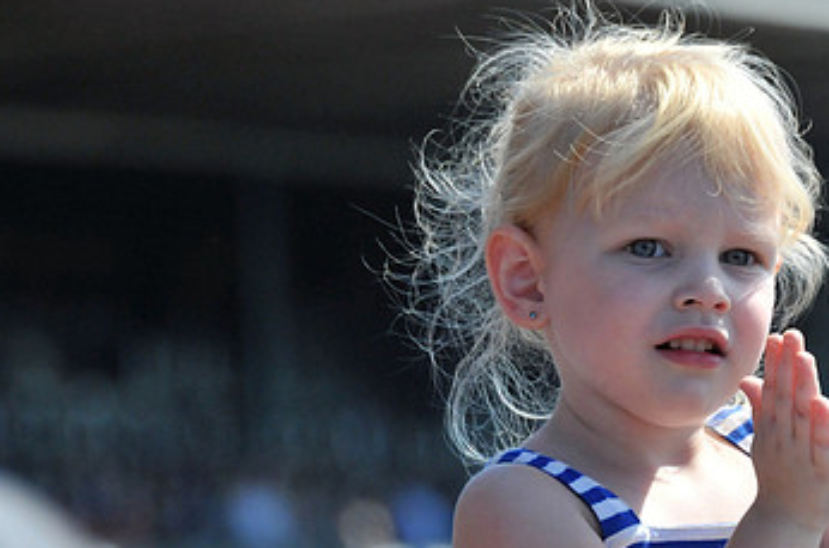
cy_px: 449
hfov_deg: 2.7
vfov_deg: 1.8
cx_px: 609
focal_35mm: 755
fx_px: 17346
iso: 1000
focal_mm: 300
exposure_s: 1/2000
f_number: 8
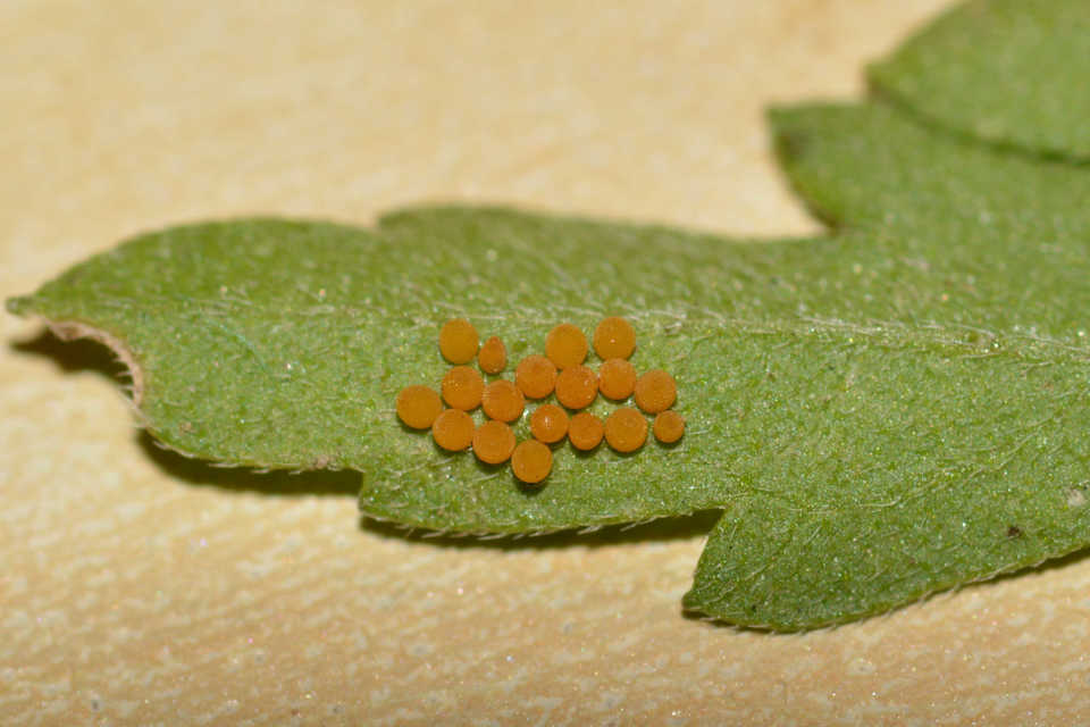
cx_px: 545
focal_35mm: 150
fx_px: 4541
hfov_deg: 13.7
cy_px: 364
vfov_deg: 9.1
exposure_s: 1/200
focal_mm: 100
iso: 100
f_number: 18
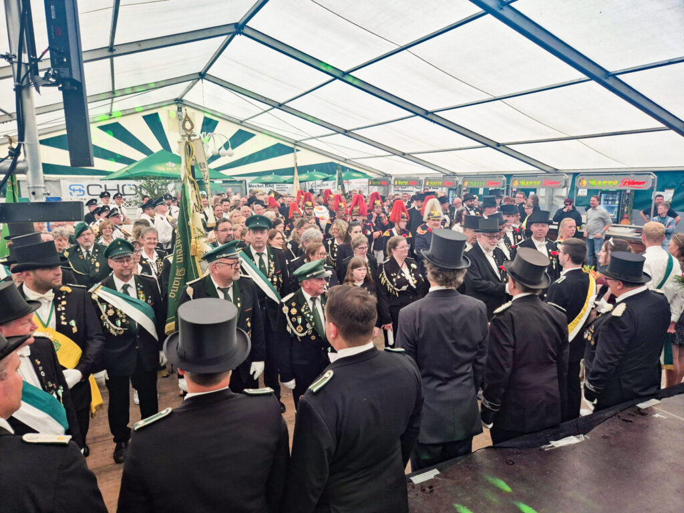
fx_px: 454
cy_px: 256
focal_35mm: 23
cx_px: 342
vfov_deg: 58.9
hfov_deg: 73.9
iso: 80
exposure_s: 1/180
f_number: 1.8
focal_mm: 5.4
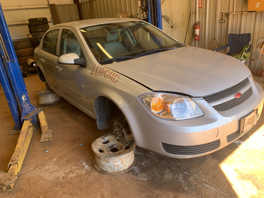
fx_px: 198
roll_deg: +7.4
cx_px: 132
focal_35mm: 26
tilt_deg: -19.8
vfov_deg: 53.1
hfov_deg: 67.3
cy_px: 99
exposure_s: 1/121
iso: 64
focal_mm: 4.25
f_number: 1.8
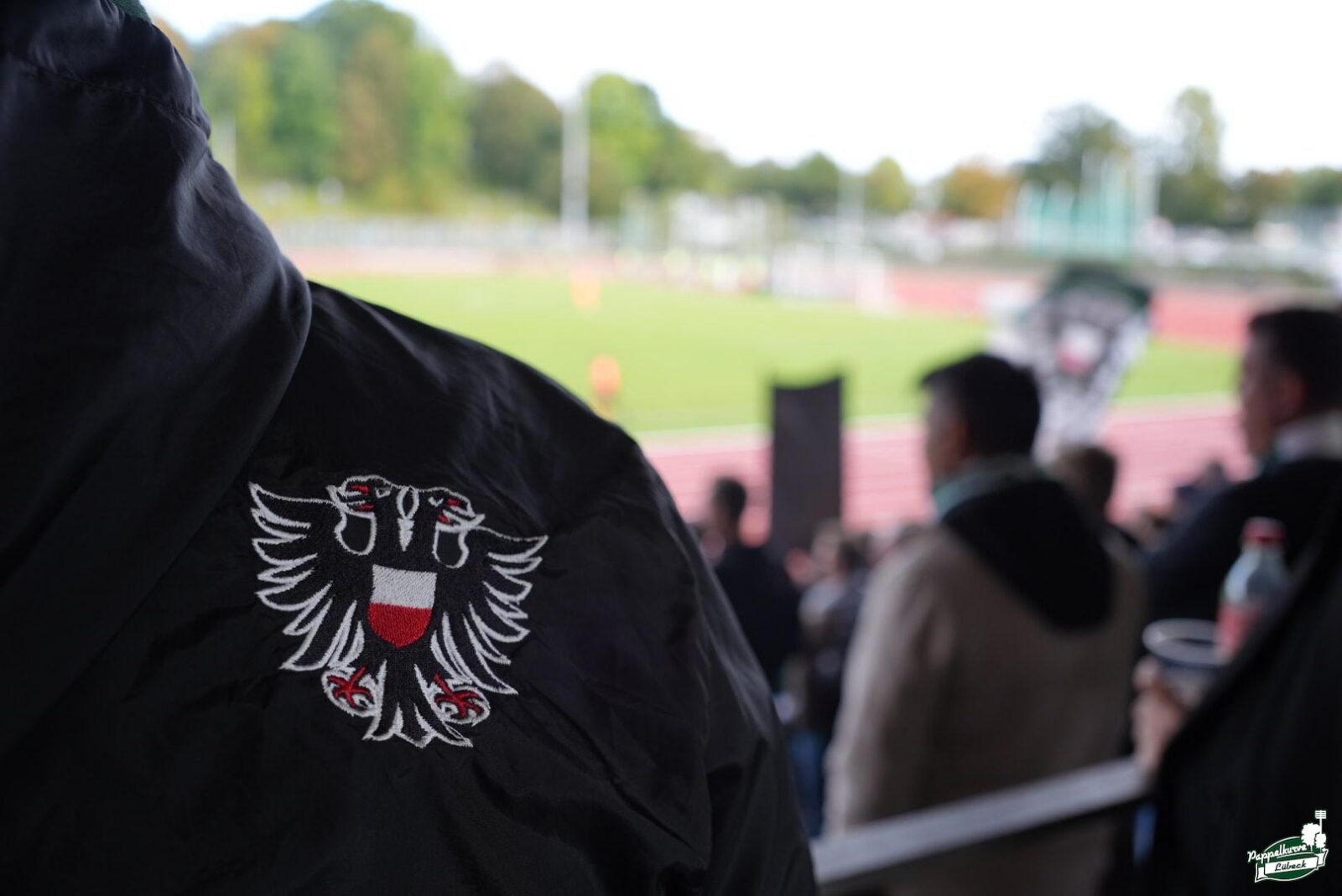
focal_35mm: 37
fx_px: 1380
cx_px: 671
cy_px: 448
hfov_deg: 51.9
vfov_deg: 36.0
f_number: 4
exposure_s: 1/60
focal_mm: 25
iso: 125
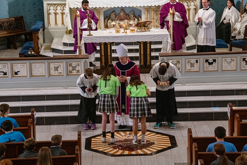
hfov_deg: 16.4
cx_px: 124
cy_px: 82
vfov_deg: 11.0
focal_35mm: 125
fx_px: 858
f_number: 11
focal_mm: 125
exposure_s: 1/80
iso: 4000
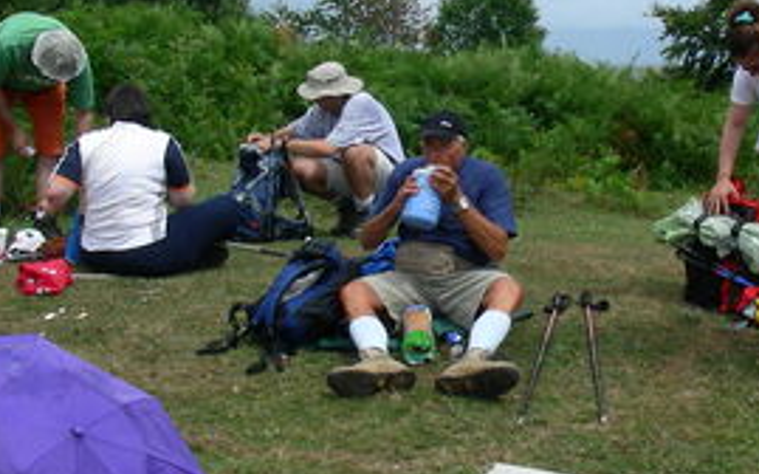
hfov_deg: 27.3
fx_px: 1551
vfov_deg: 17.3
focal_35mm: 75
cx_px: 514
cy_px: 157
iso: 50
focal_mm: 6.3
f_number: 5.6
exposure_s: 1/344
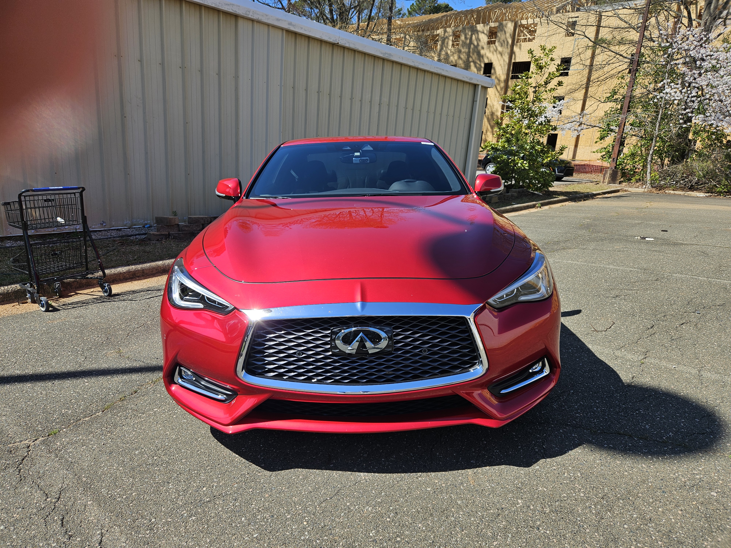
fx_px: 486
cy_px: 274
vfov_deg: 58.9
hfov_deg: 73.9
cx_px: 366
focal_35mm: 23
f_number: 1.8
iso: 25
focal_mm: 5.4
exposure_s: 1/1399
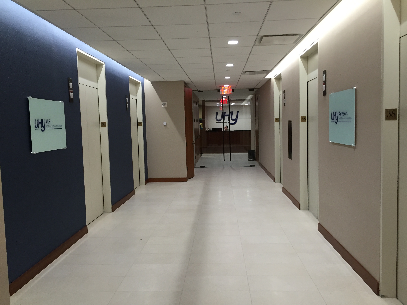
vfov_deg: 48.2
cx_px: 204
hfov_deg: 61.7
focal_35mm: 29
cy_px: 152
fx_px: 341
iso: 50
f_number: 2.2
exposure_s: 1/30
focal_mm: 4.15
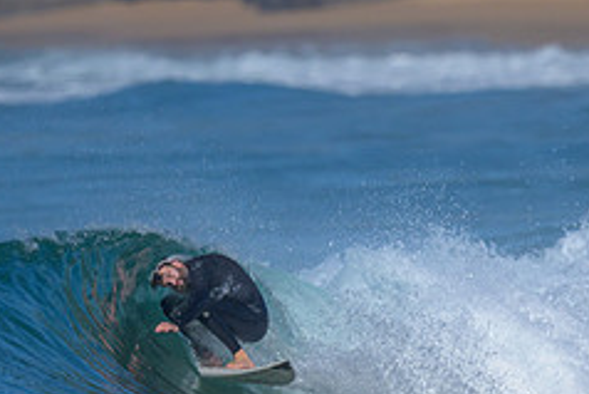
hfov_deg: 0.8
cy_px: 265
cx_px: 253
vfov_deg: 0.5
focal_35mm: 2685
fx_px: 43955
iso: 180
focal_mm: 800
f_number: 6.3
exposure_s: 1/2000
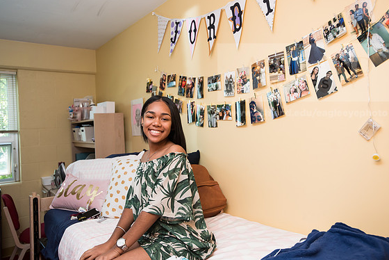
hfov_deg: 63.6
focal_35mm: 29
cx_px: 197
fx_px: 314
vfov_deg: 45.0
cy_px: 128
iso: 800
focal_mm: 28
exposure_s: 1/200
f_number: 5
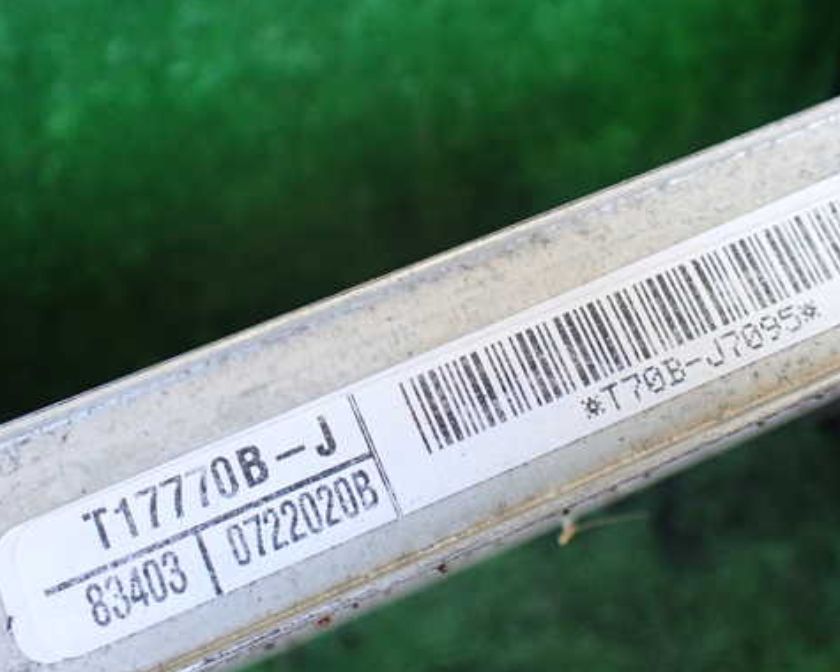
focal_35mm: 37
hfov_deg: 49.1
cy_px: 325
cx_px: 440
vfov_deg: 40.1
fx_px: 920
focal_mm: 5.4
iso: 640
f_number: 2.3
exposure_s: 1/125
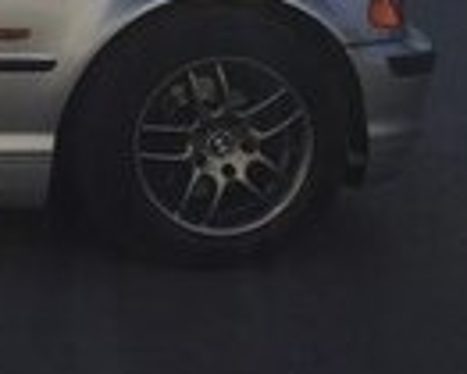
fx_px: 1978
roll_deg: -2.3
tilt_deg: -6.2
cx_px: -531
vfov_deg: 10.6
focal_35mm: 143
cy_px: -87
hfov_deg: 11.7
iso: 32
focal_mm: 4.15
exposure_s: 1/2475
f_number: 2.2
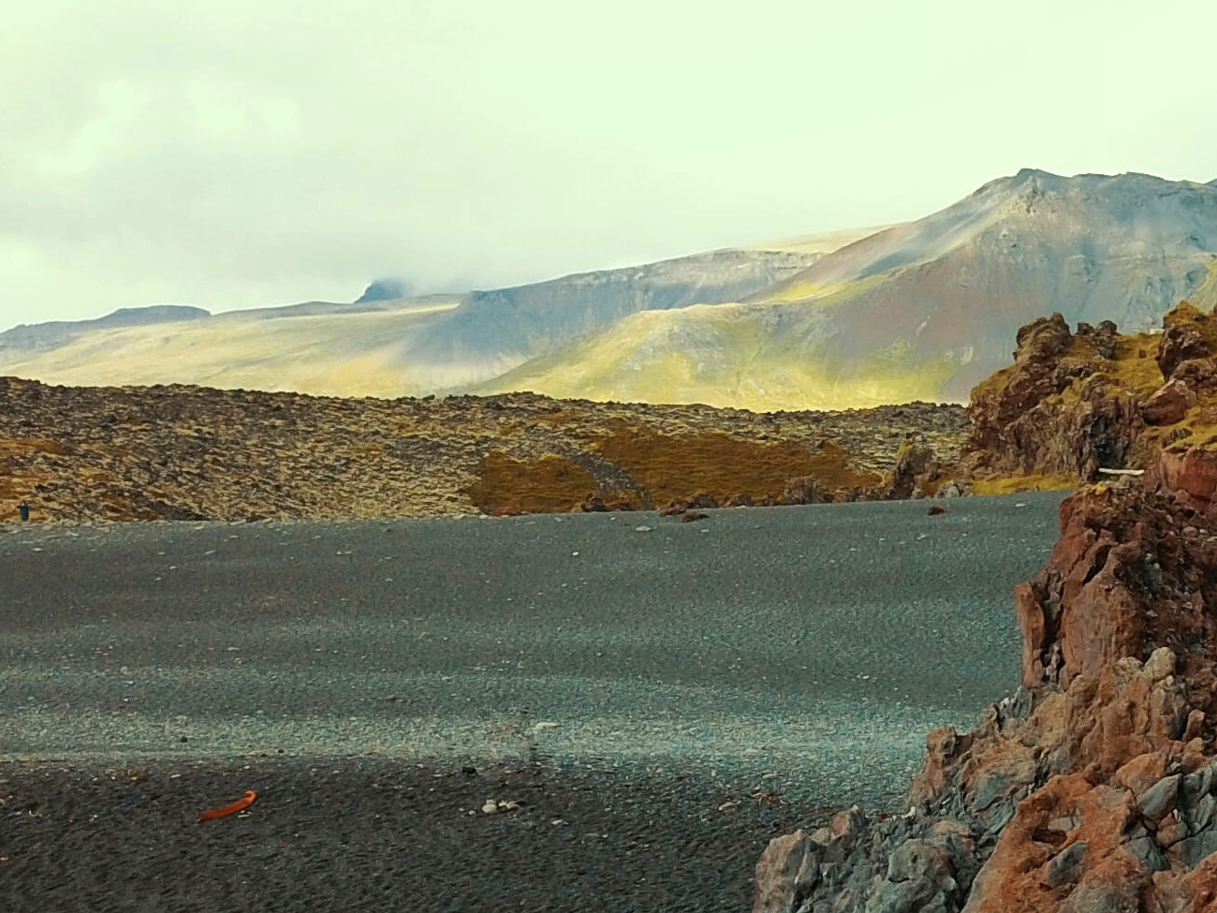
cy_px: 798
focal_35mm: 80
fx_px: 2813
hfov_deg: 22.5
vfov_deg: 18.2
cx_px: 1466
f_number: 2.2
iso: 100
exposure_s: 1/308
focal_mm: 4.7
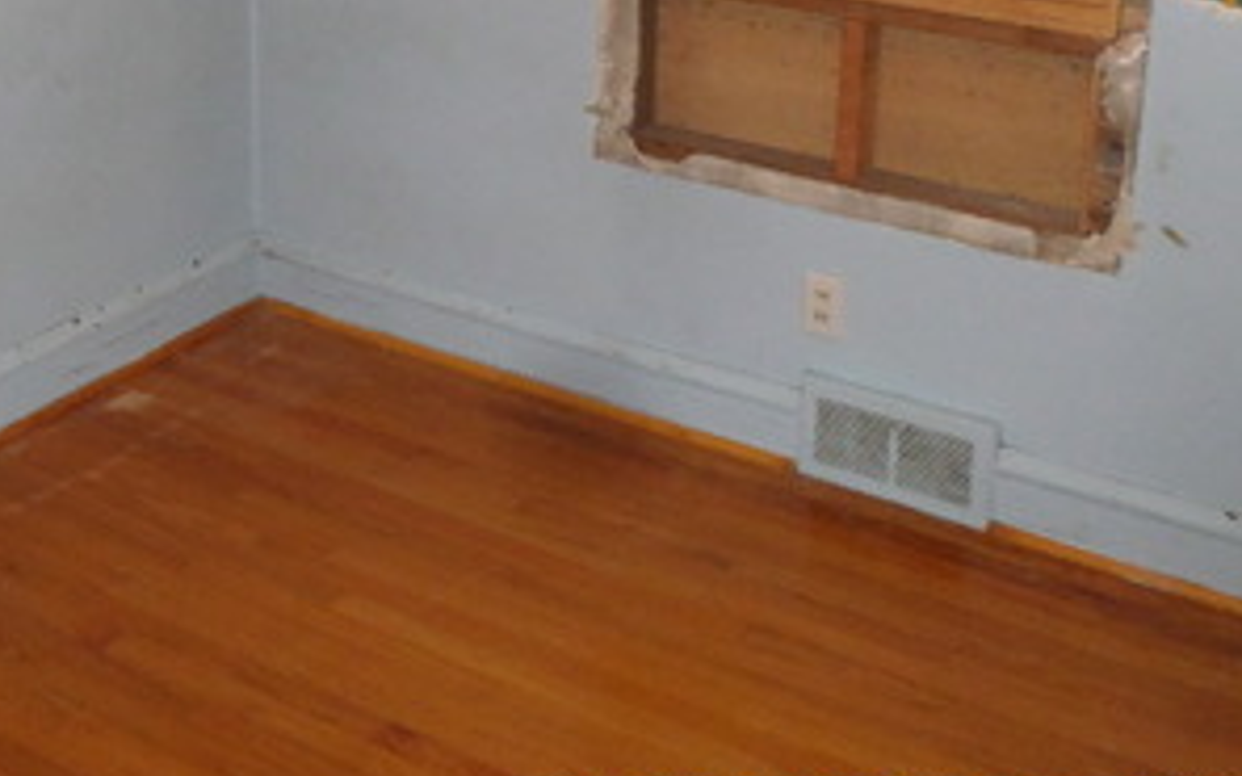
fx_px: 1862
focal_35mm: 55
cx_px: 378
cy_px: -38
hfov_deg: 36.4
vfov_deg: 22.5
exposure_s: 1/20
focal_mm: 4.3
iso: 200
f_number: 3.1
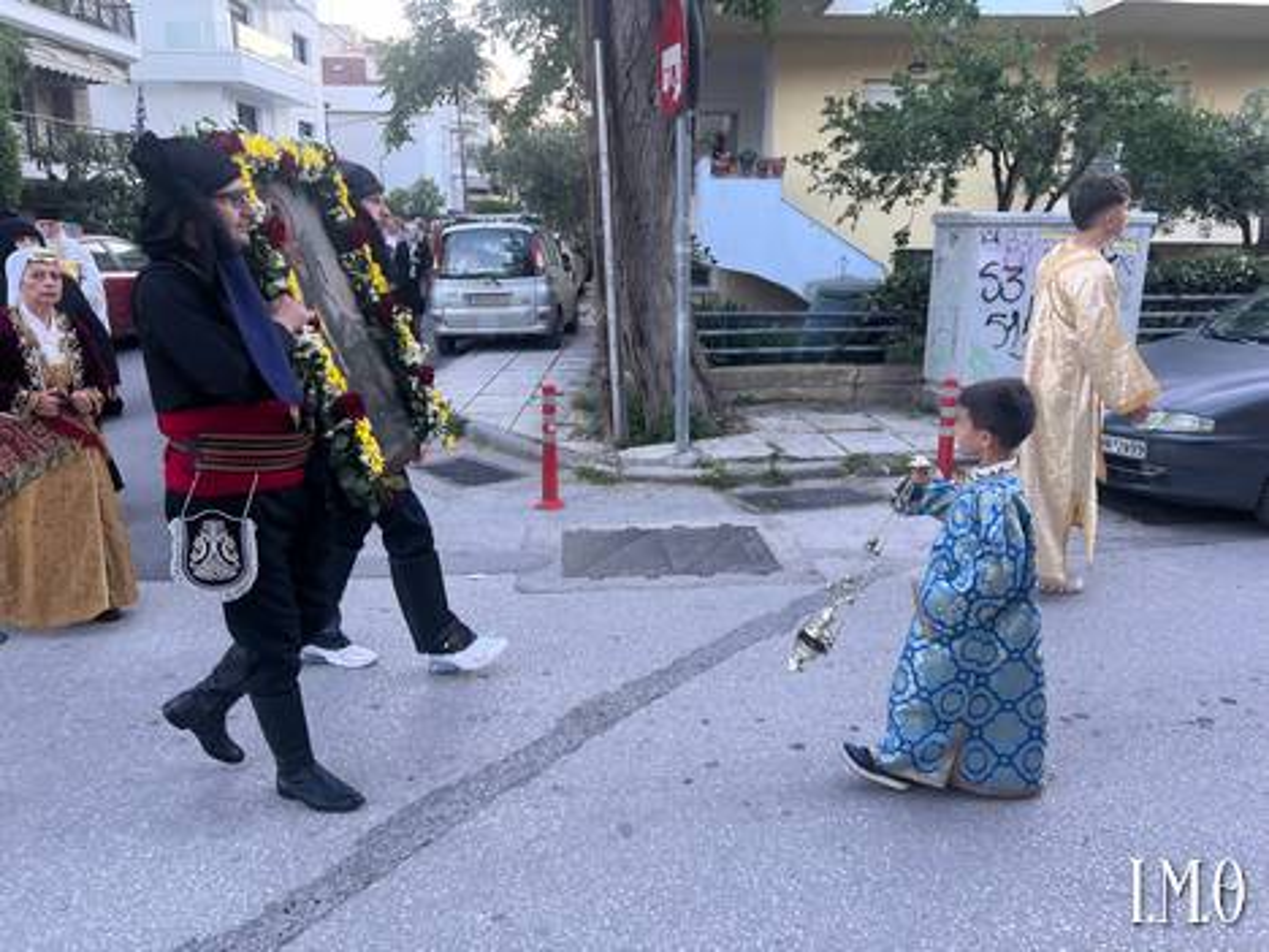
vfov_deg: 53.1
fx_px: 953
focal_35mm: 26
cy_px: 476
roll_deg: -1.0
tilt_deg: -14.0
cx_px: 634
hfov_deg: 67.3
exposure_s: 1/121
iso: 100
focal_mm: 5.7
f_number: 1.5
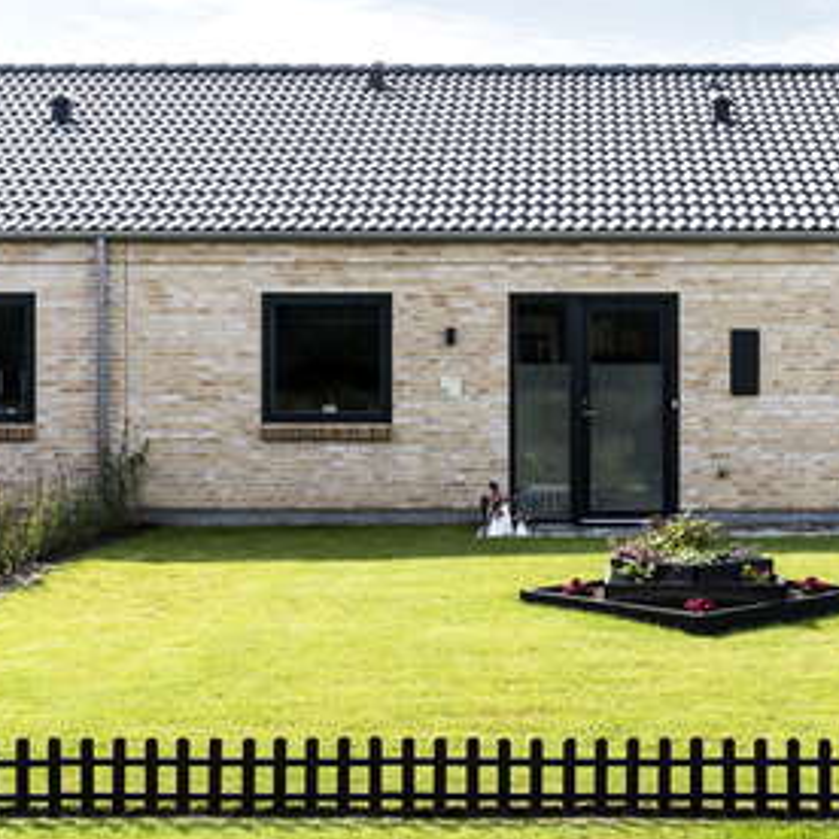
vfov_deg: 26.1
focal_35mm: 66
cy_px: 416
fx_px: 1810
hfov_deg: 25.9
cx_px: 593
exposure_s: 1/250
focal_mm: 34
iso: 200
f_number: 8
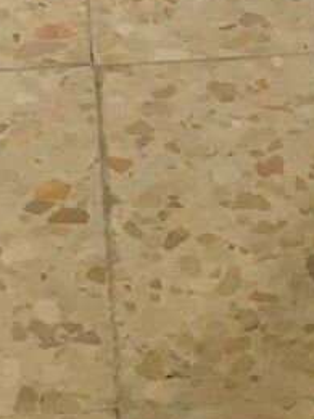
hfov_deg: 6.6
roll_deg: +1.2
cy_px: -630
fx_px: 2697
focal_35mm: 223
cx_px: 306
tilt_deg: -15.9
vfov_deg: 8.1
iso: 80
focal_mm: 4.15
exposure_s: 1/33
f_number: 2.2
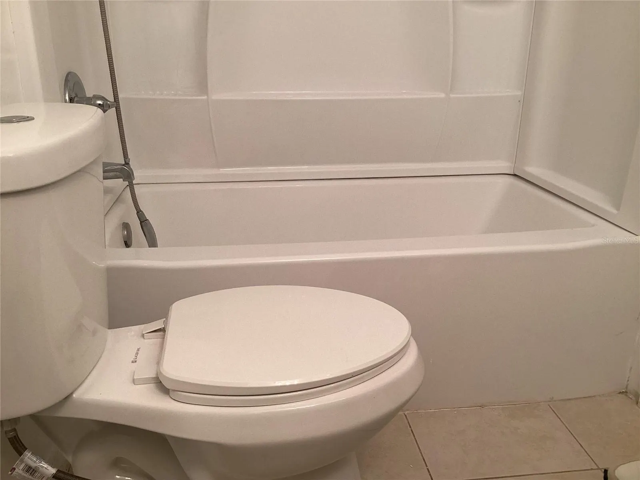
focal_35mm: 31
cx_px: 320
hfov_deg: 58.4
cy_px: 240
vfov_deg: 45.4
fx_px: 573
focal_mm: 3.3
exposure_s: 1/60
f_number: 2.4
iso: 200
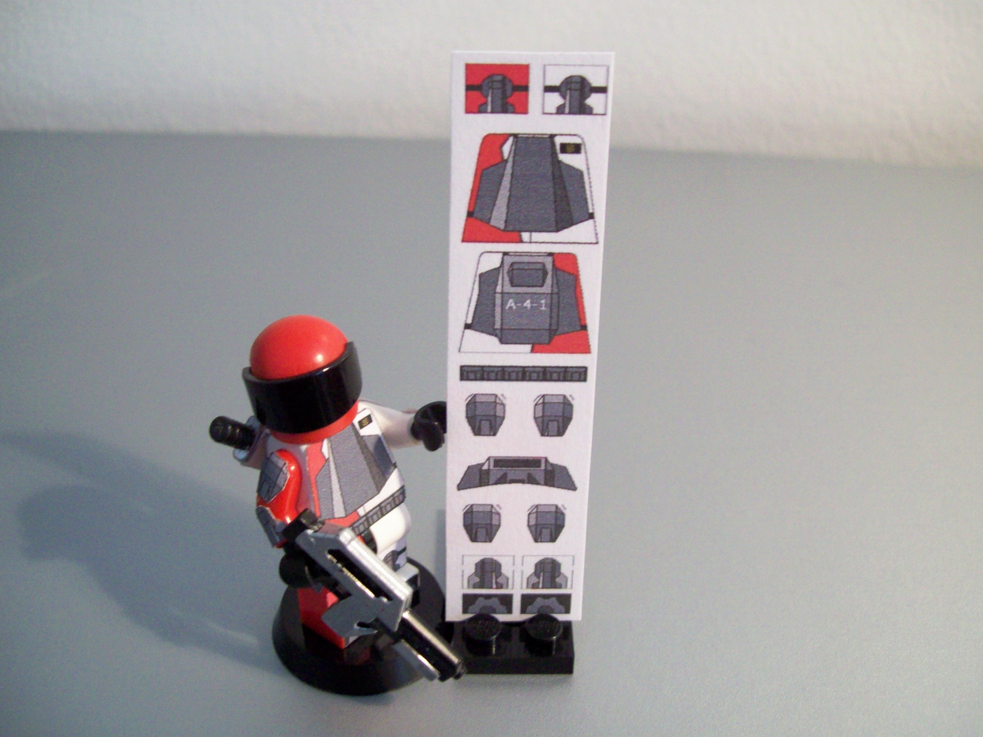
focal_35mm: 37
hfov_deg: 50.1
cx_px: 489
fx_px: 1051
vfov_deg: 38.7
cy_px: 365
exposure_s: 1/8
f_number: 2.7
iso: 194
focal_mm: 6
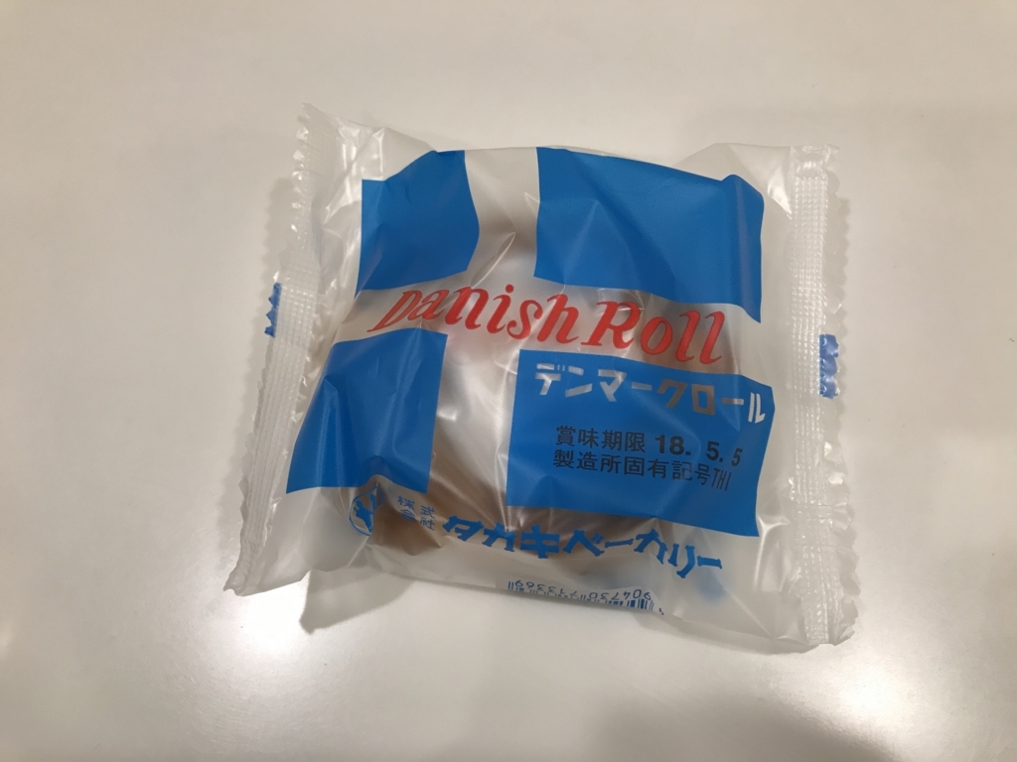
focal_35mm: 28
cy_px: 381
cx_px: 508
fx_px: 823
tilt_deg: -67.7
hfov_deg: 63.4
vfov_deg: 49.7
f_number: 1.8
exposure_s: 1/40
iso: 20
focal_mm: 3.99
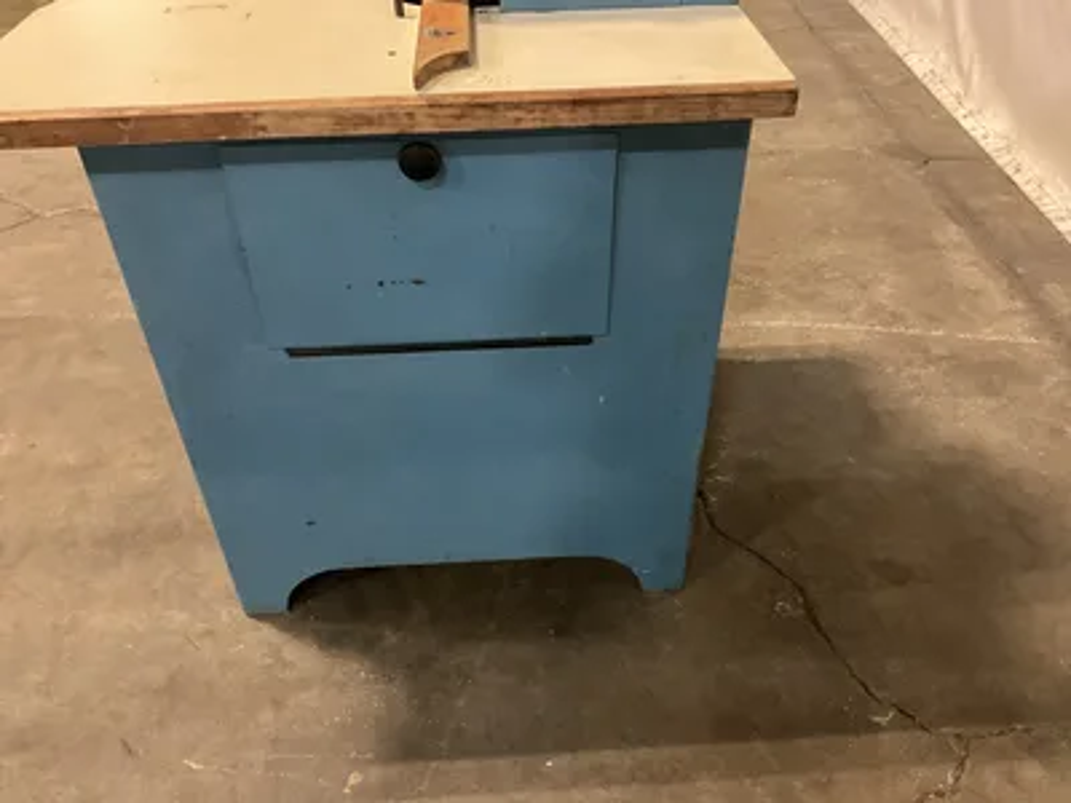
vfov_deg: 48.2
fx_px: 897
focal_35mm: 29
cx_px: 536
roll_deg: +1.6
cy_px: 402
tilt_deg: -40.4
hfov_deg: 61.7
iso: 500
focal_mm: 3
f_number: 1.8
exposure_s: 1/30
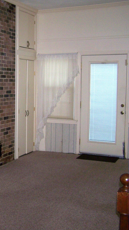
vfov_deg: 37.2
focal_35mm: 56
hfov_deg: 20.7
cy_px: 115
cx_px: -5
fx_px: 340
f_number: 2.8
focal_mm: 6.3
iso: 80
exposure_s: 1/60
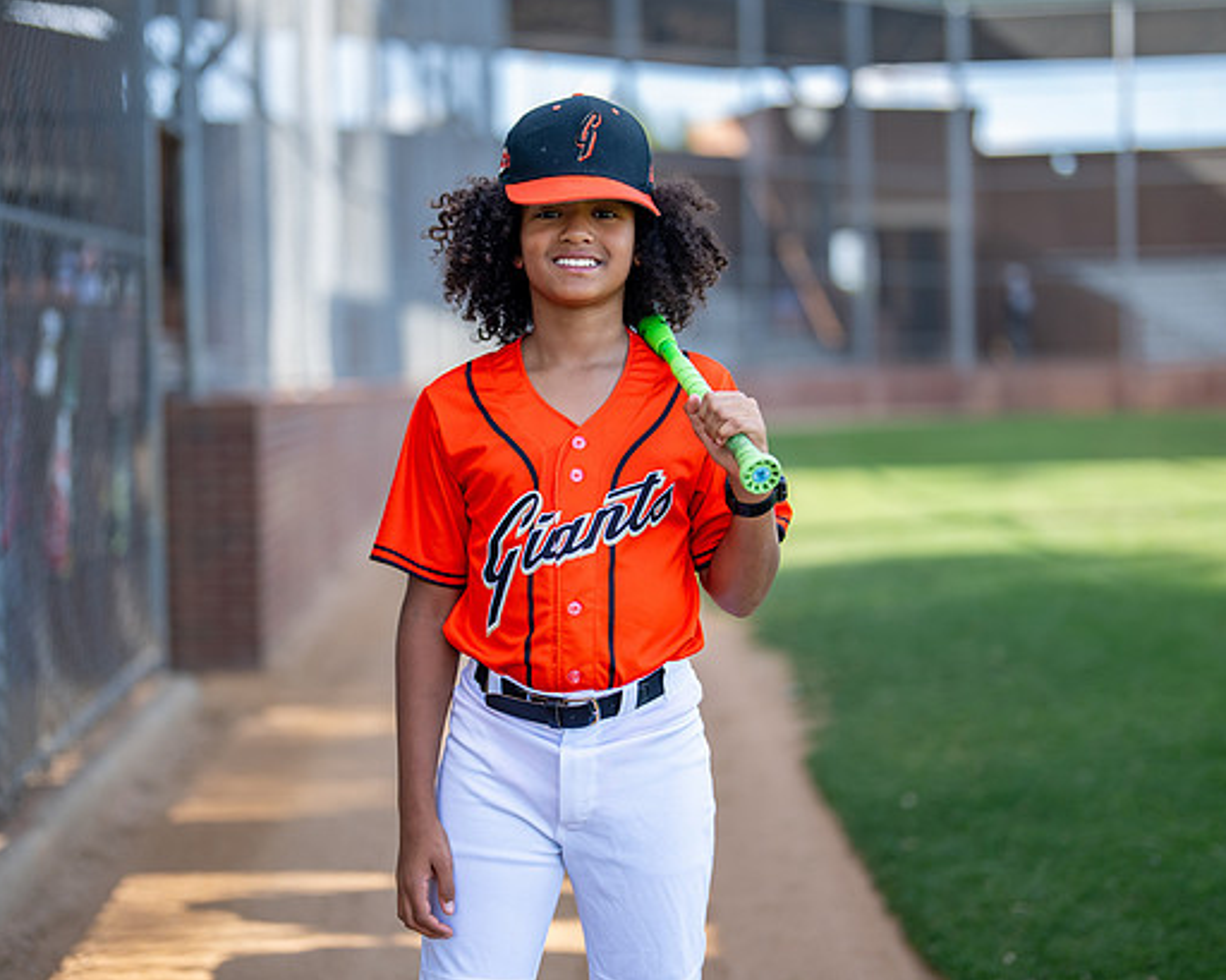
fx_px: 2212
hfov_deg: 31.0
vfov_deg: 25.0
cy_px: 467
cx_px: 571
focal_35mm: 61
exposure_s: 1/1600
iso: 125
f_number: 1.2
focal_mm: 50
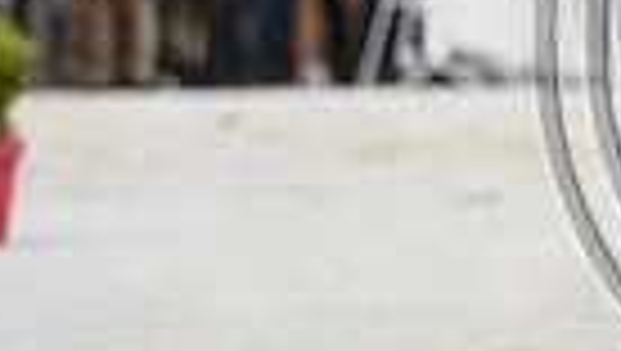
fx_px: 21712
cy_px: -25
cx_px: 945
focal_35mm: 1317
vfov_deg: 0.9
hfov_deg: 1.6
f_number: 5.6
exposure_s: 1/1600
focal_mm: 300
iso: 560
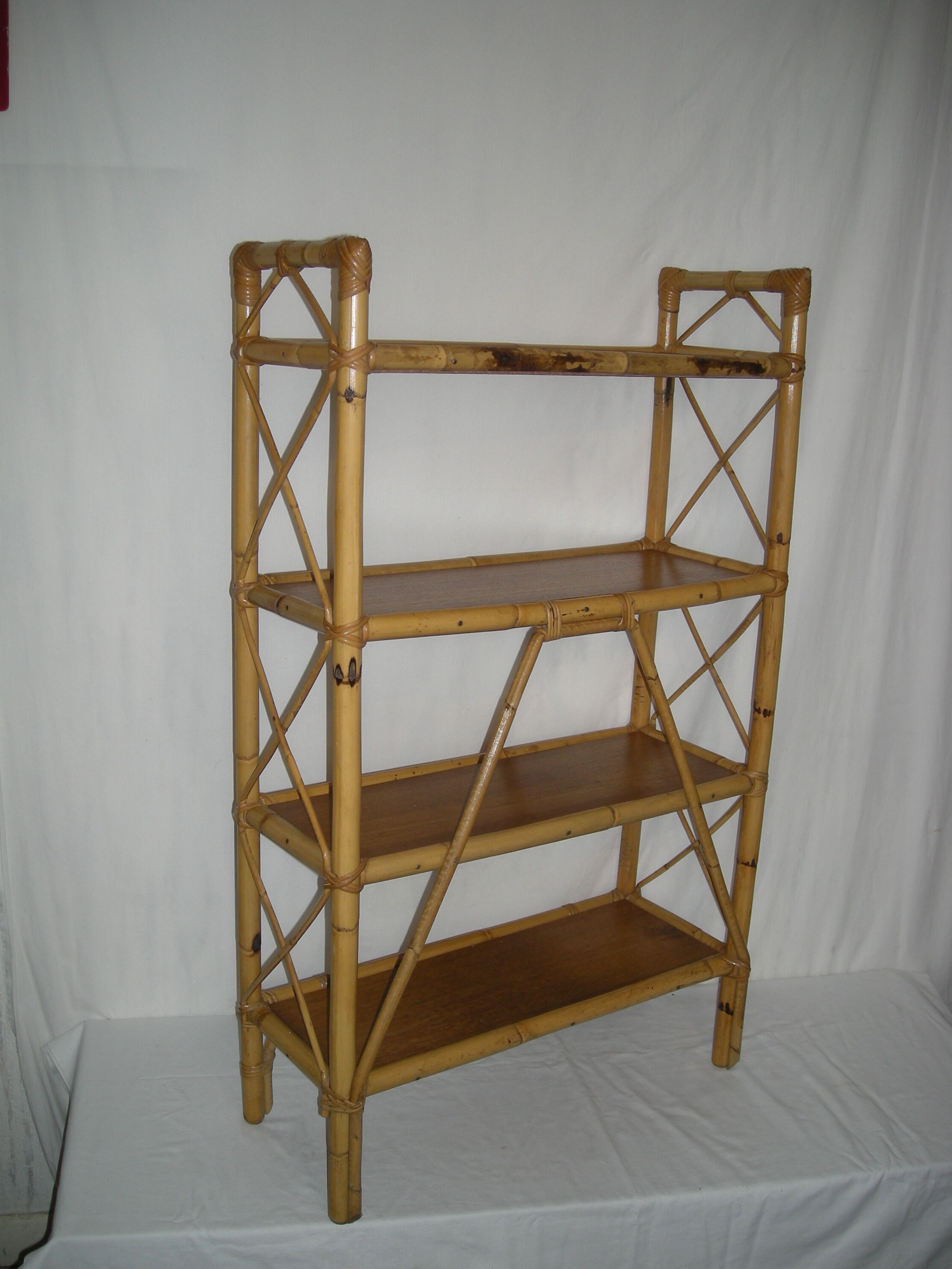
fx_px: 1320
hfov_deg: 39.7
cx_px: 474
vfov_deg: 51.4
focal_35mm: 36
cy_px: 647
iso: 50
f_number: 2.8
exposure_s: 1/46.8
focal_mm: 5.7
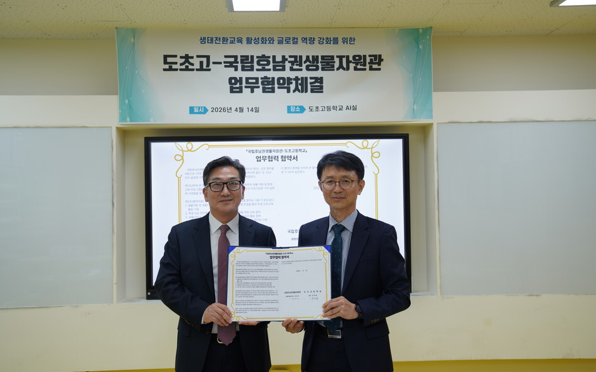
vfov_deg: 33.6
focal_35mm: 38
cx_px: 296
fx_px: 617
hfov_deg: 51.6
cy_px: 186
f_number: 4
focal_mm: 37
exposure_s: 1/40
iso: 100
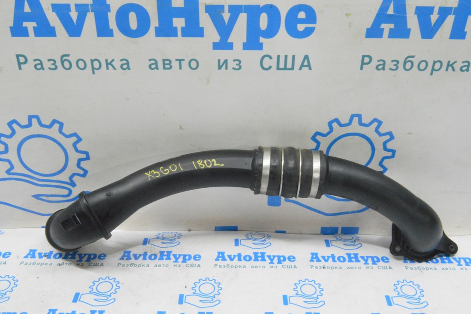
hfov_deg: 51.9
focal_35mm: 37
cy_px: 158
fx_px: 484
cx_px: 237
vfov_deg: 35.9
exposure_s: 1/15
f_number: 20
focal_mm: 24
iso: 6400
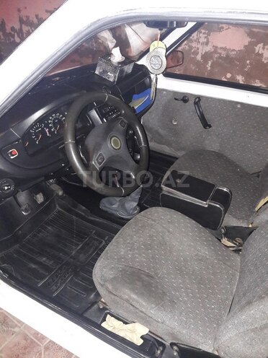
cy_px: 179
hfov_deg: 49.7
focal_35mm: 28
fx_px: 289
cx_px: 134
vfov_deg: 63.4
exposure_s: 1/17
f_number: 1.9
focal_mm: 3.7
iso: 400
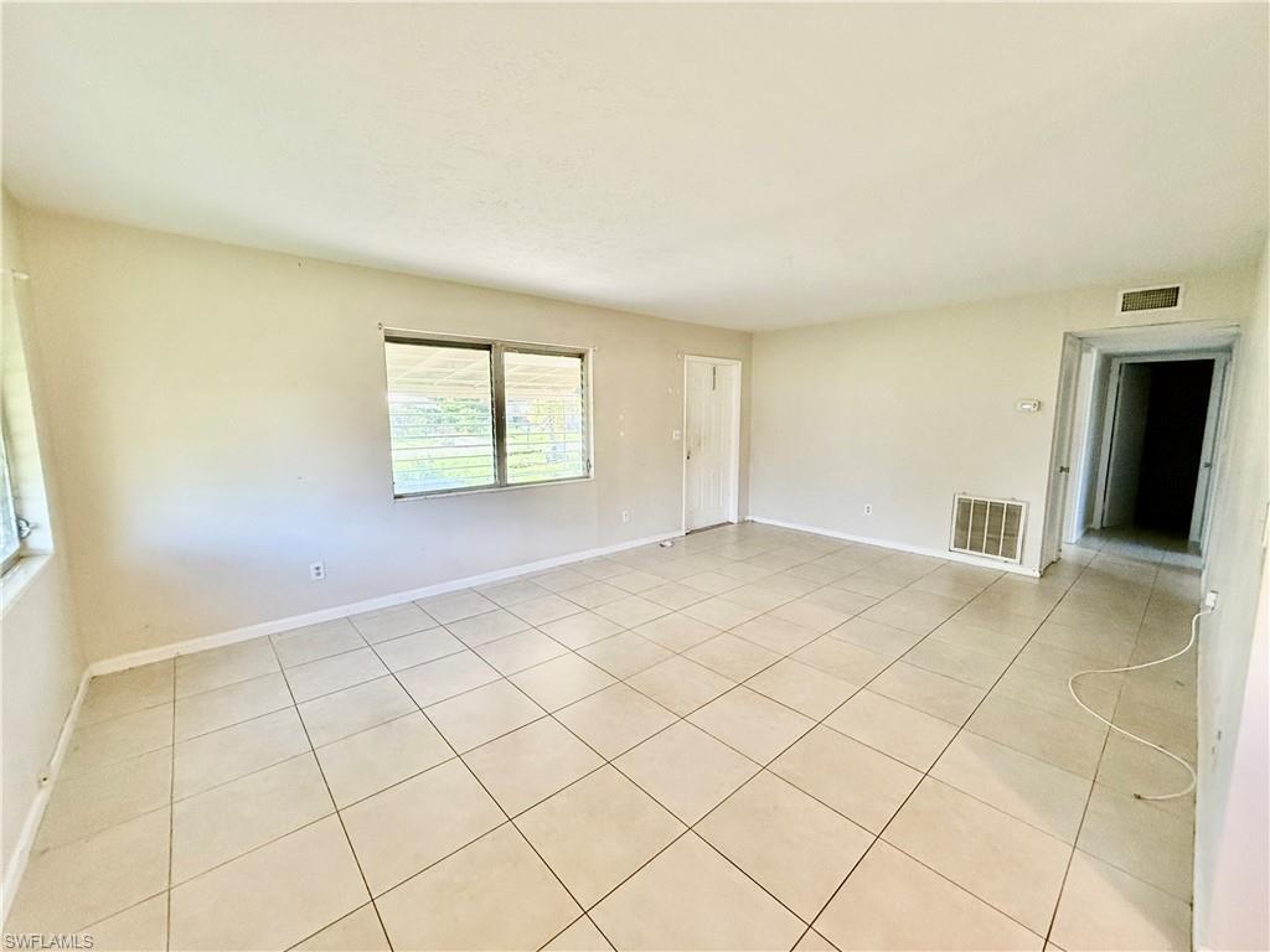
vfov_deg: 85.7
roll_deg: -0.3
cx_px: 635
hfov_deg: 102.1
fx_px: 514
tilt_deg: -7.4
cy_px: 476
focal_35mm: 14
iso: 400
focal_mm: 2.22
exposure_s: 1/120
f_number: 2.2
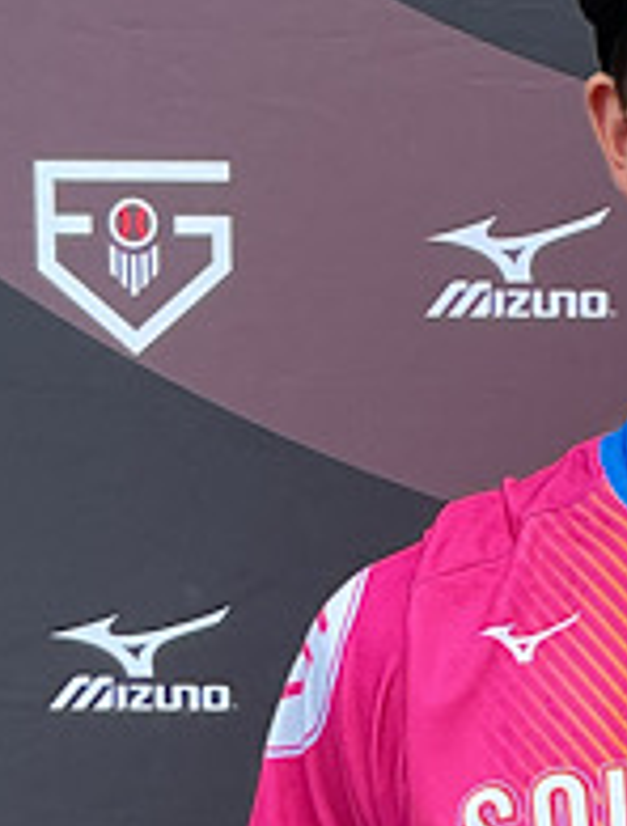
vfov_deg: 19.8
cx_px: 845
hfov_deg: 15.2
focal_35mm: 93
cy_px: 976
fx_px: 2229
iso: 25
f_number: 1.8
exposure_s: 1/804
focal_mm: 3
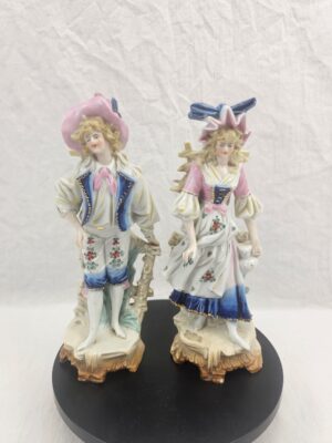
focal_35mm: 23
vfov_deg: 73.9
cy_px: 222
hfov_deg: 58.9
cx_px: 166
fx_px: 294
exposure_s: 1/100
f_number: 1.7
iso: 40
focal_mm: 6.3
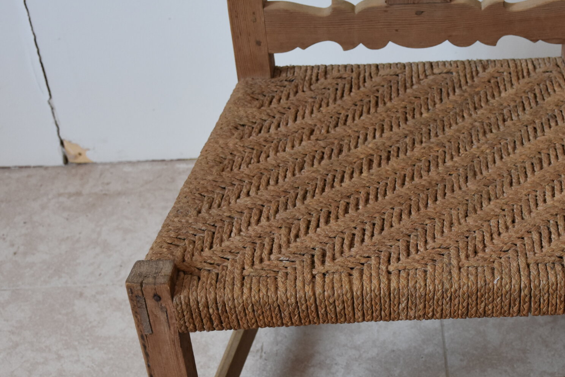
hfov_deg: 28.5
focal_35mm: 70
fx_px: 1097
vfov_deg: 19.5
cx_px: 414
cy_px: 242
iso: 800
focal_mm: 27
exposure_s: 1/80
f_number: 4.5
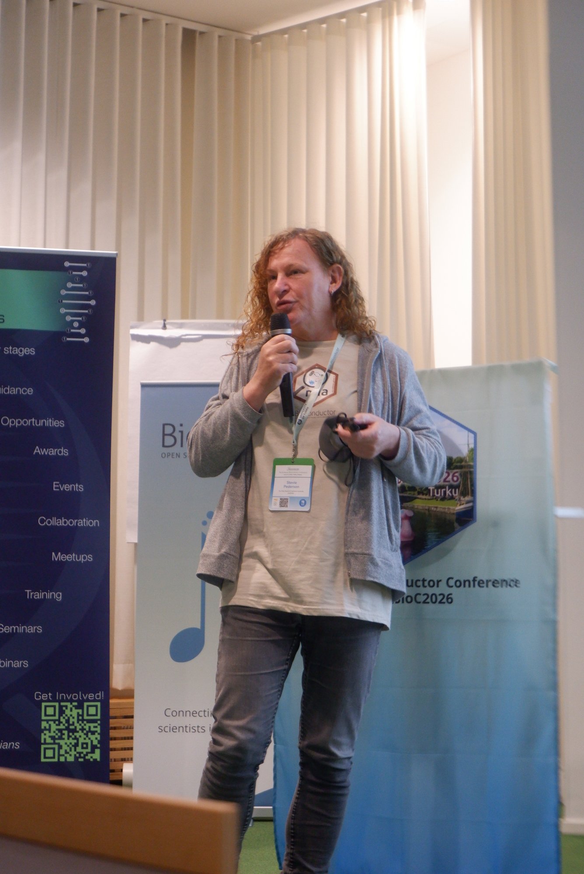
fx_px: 1652
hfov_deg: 20.0
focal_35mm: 68
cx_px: 292
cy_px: 437
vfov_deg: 29.6
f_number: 5.6
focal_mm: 45
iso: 2500
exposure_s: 1/50
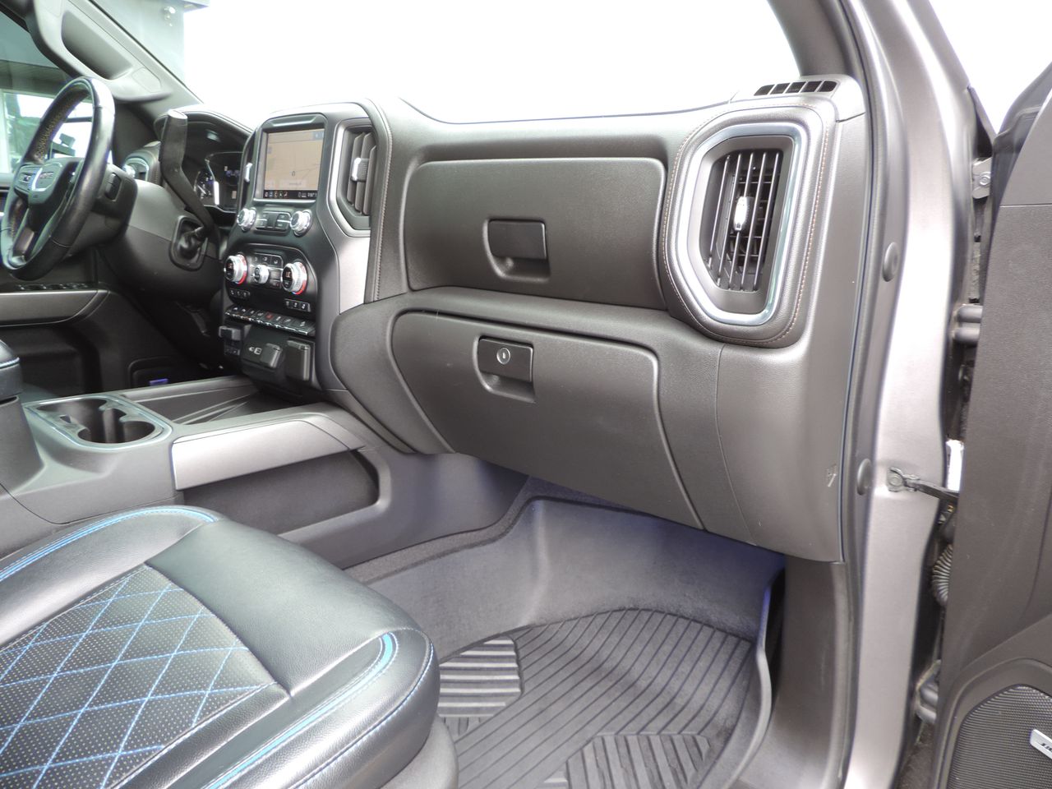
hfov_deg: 71.6
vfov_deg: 56.8
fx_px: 729
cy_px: 394
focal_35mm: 24
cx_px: 526
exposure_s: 1/30
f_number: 3
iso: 100
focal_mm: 4.3
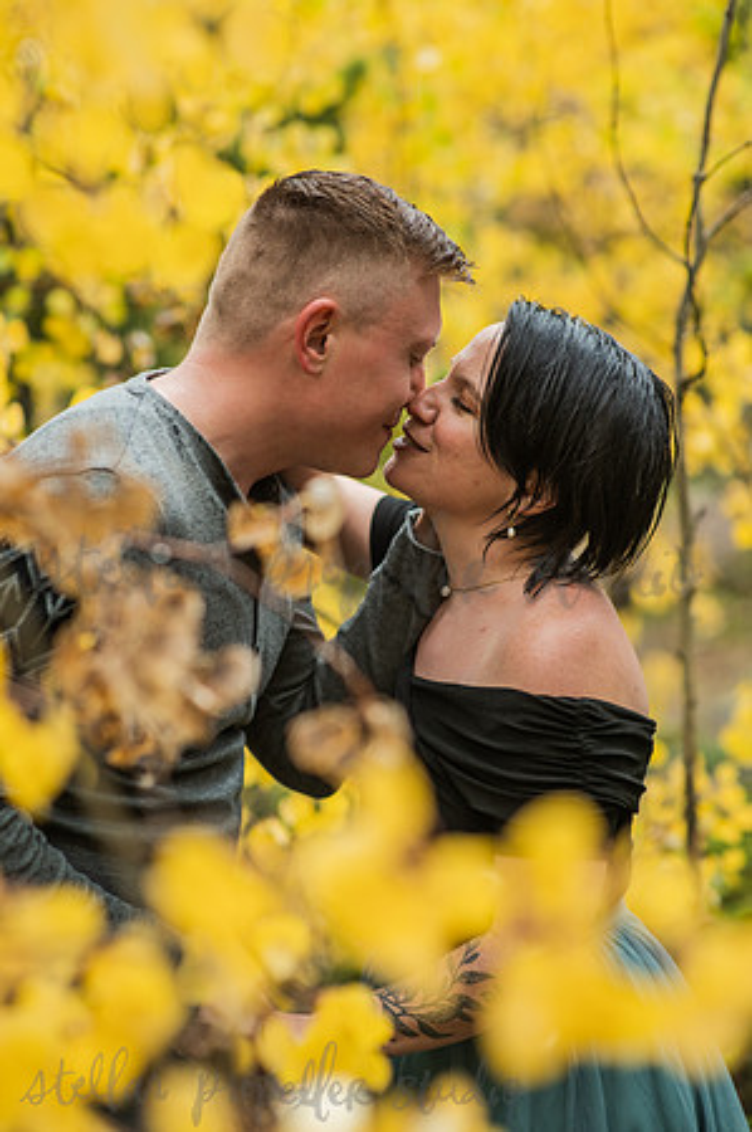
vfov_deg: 23.9
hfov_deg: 16.0
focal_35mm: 85
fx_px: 2669
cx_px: 376
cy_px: 566
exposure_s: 1/200
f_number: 2.2
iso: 500
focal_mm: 85
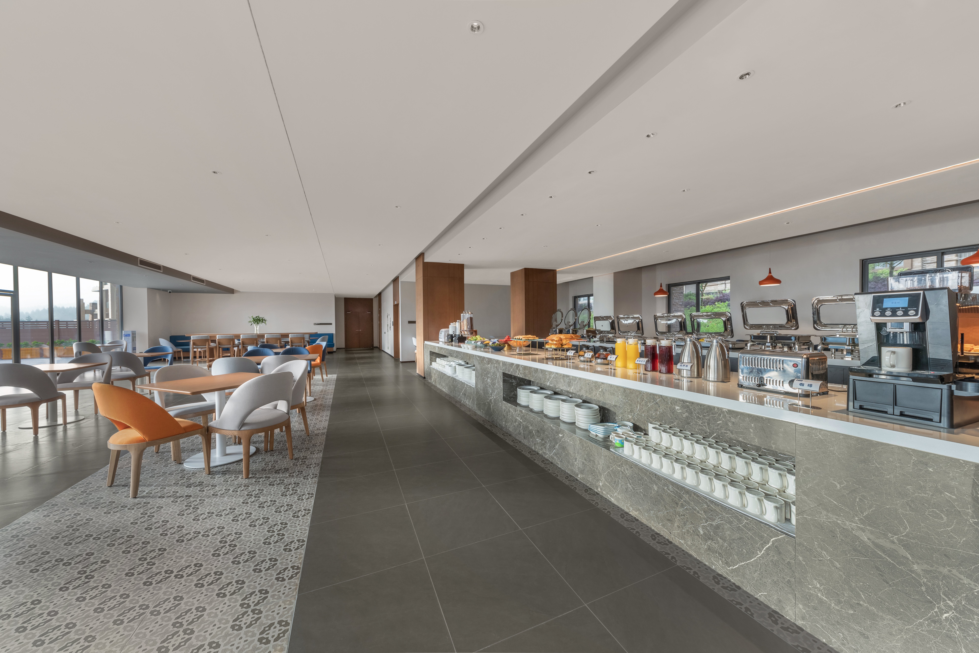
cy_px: 326
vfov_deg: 90.0
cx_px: 490
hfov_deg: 112.6
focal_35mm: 12
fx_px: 326
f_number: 10
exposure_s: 1/100
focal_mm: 12
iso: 320
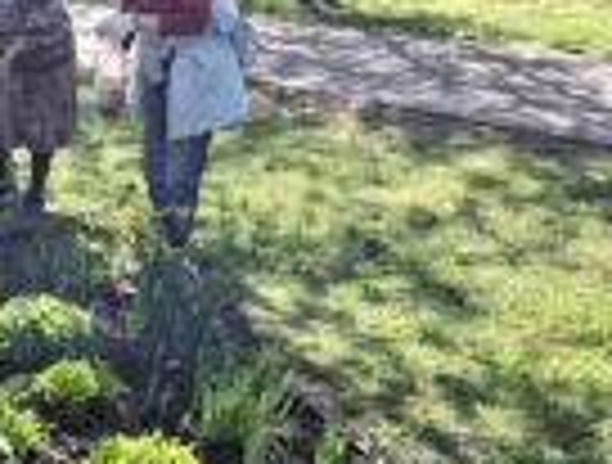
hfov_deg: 29.2
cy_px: 295
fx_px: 1047
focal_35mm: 59
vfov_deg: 24.9
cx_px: -76
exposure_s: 1/485
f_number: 1.8
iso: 50
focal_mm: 5.54
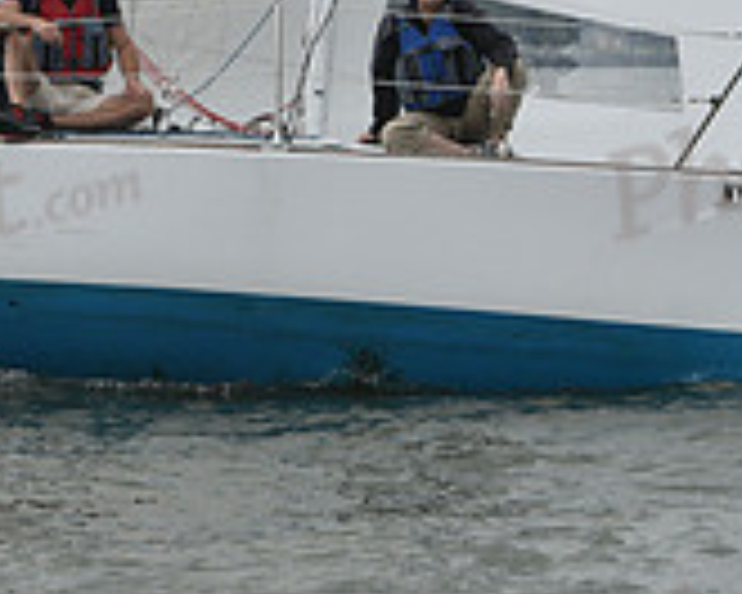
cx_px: 378
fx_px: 6215
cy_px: -47
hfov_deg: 6.8
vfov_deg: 5.5
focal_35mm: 283
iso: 320
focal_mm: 86
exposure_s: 1/1250
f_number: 8
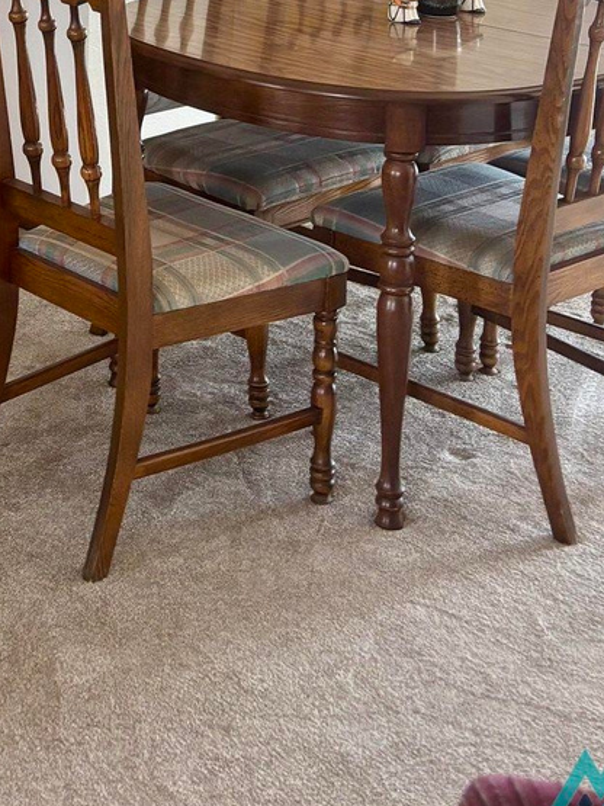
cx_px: 23
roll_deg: -1.7
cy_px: -282
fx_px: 1676
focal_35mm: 72
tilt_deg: -3.2
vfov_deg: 23.4
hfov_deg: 19.9
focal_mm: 5.96
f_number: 1.6
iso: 125
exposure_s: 1/60
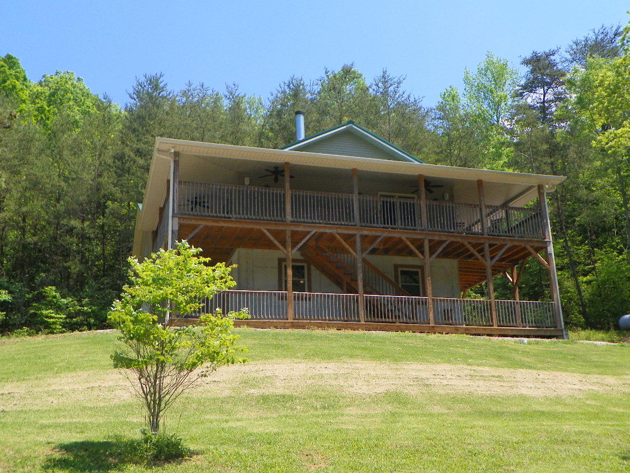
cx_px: 325
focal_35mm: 44
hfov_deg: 42.9
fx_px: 801
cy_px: 246
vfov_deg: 32.9
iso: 64
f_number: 4
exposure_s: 1/400
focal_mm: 7.3
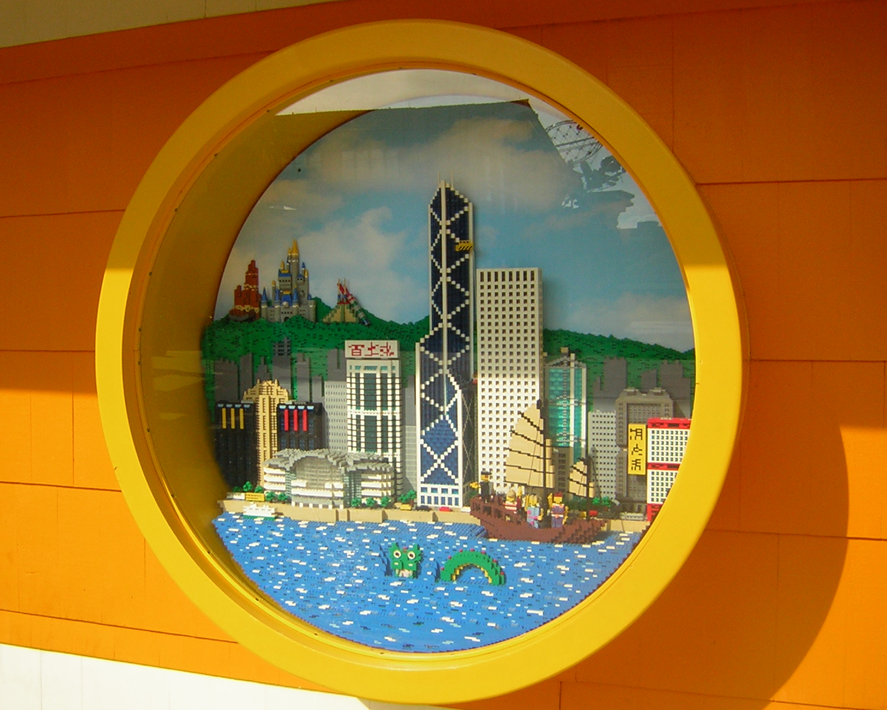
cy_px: 355
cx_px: 423
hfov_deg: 47.9
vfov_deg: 39.2
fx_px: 998
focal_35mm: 38
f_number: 5.2
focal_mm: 4.7
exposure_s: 1/380
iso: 50
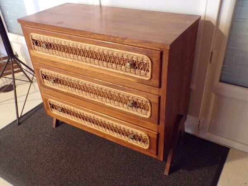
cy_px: 93
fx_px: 229
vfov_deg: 44.2
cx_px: 124
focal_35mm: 32
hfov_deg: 56.8
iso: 800
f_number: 3.2
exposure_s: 1/4
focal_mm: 5.8
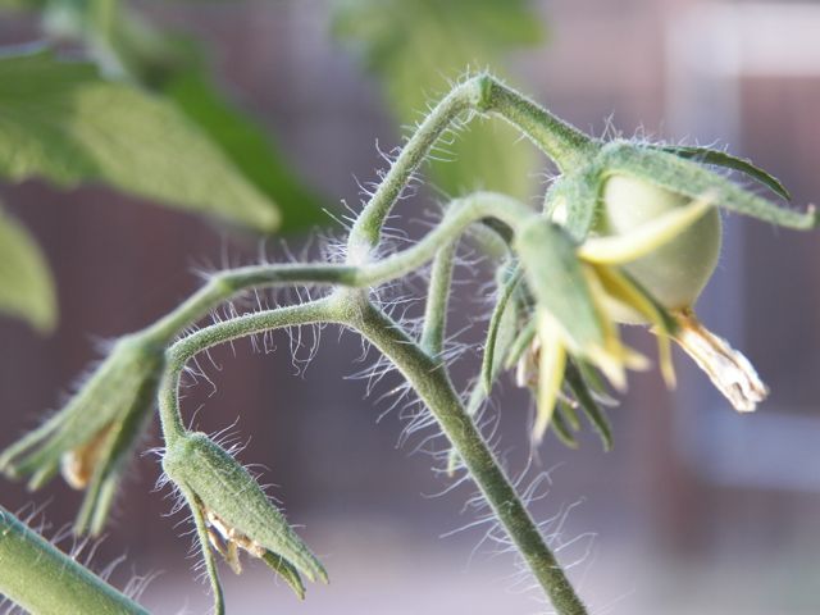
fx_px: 3861
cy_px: 308
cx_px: 410
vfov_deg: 9.1
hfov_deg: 12.1
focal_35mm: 163
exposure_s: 1/80
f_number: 4
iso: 125
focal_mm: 29.2
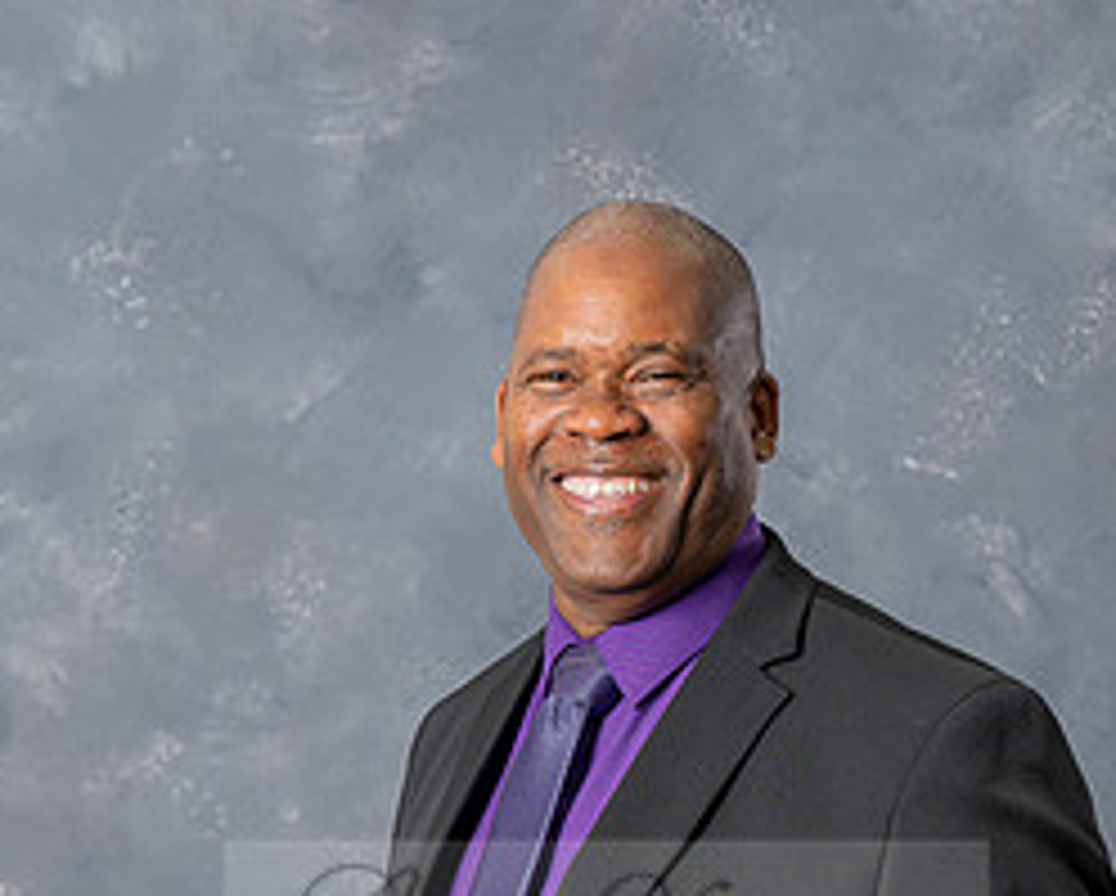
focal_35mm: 125
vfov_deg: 12.2
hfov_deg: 15.4
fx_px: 4134
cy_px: 946
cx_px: 495
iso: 200
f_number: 4
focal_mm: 49
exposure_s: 1/200
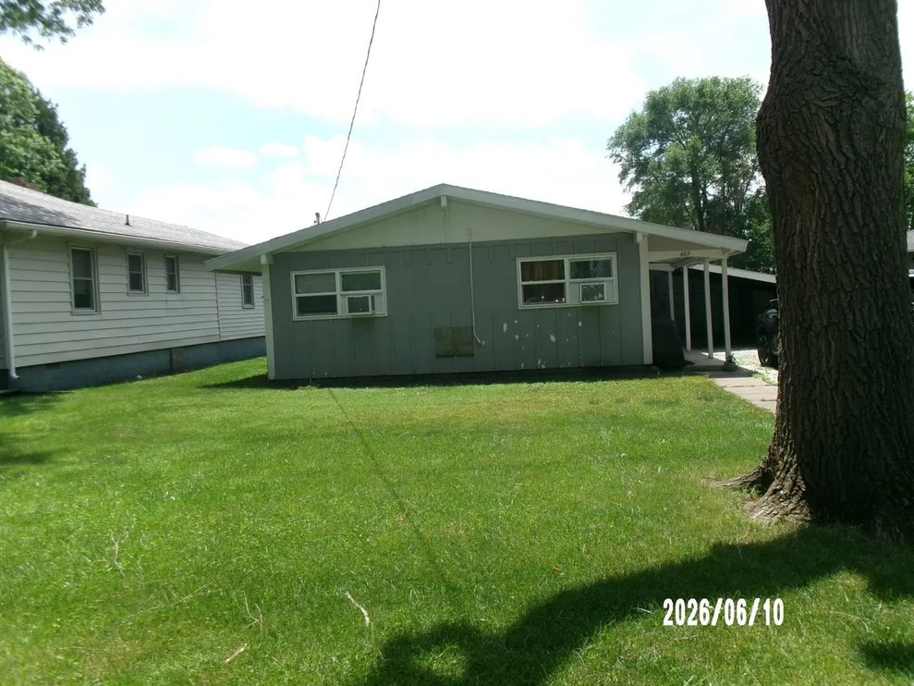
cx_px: 459
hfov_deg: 61.7
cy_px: 336
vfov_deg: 48.2
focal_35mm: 29
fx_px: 766
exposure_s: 1/85
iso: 100
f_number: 10.8
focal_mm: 5.1
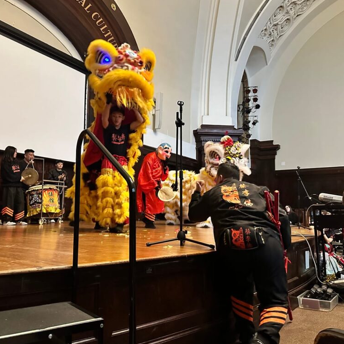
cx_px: 167
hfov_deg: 55.6
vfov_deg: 55.6
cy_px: 174
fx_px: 326
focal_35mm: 29
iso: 1000
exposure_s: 1/40
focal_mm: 6.86
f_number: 1.78
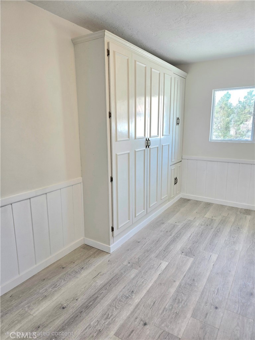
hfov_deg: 58.9
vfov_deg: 73.9
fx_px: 226
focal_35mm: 23
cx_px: 128
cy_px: 170
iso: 50
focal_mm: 6.3
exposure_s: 1/120
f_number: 1.7
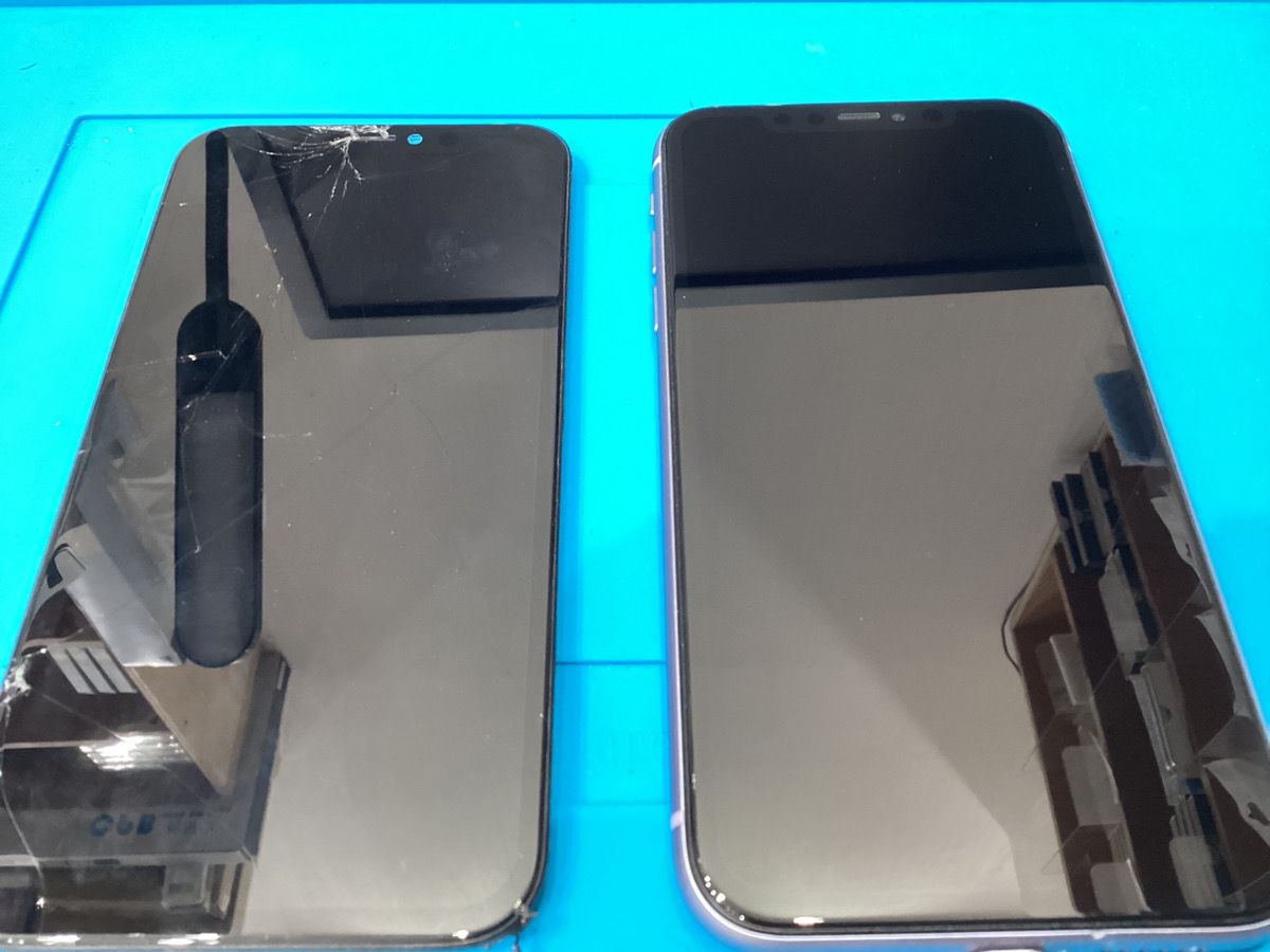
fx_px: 1137
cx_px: 635
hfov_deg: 58.4
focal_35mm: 31
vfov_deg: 45.4
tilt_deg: -55.6
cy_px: 476
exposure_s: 1/60
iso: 200
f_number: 2.4
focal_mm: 3.3
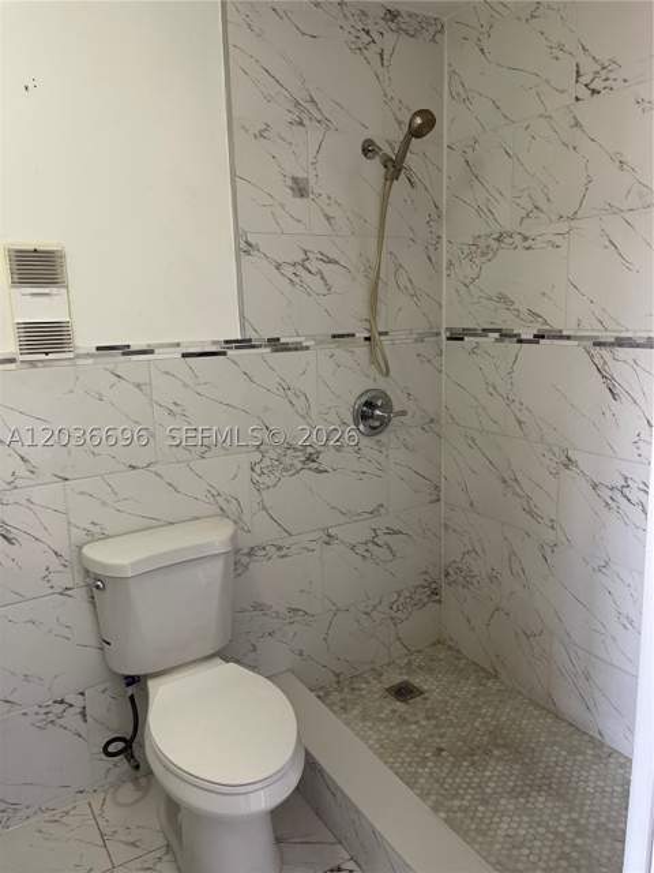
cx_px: 327
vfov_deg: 67.3
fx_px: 655
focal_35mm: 26
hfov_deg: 53.1
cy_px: 436
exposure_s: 1/60
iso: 125
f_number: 1.6
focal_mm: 5.1
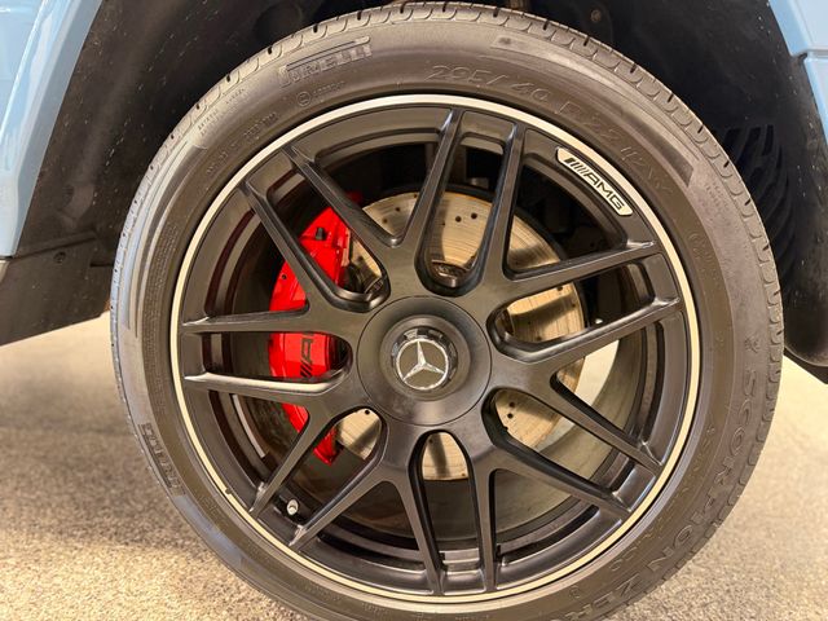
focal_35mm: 24
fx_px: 574
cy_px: 310
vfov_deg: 56.8
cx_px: 414
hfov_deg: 71.6
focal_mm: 6.76
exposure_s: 1/60
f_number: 1.78
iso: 320
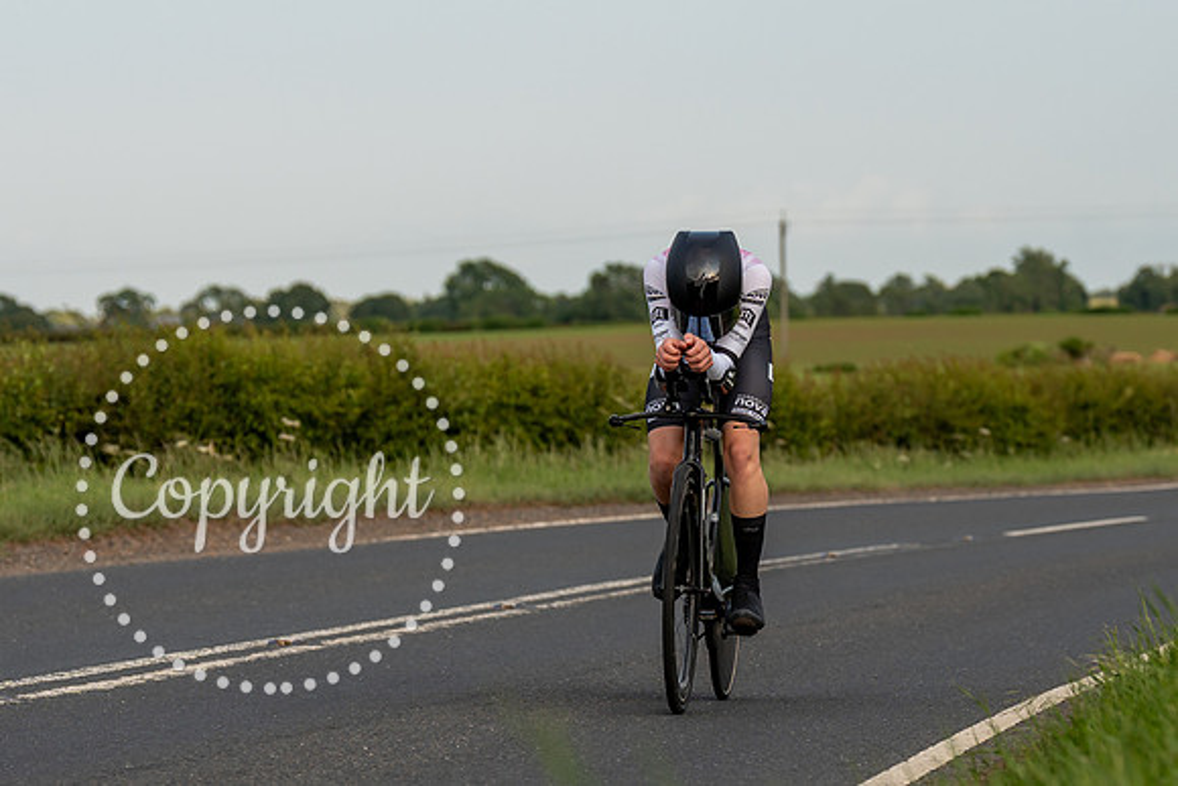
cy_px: 460
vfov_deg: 6.8
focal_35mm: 203
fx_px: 6653
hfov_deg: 10.1
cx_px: 790
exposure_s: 1/1000
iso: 200
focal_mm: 100
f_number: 4
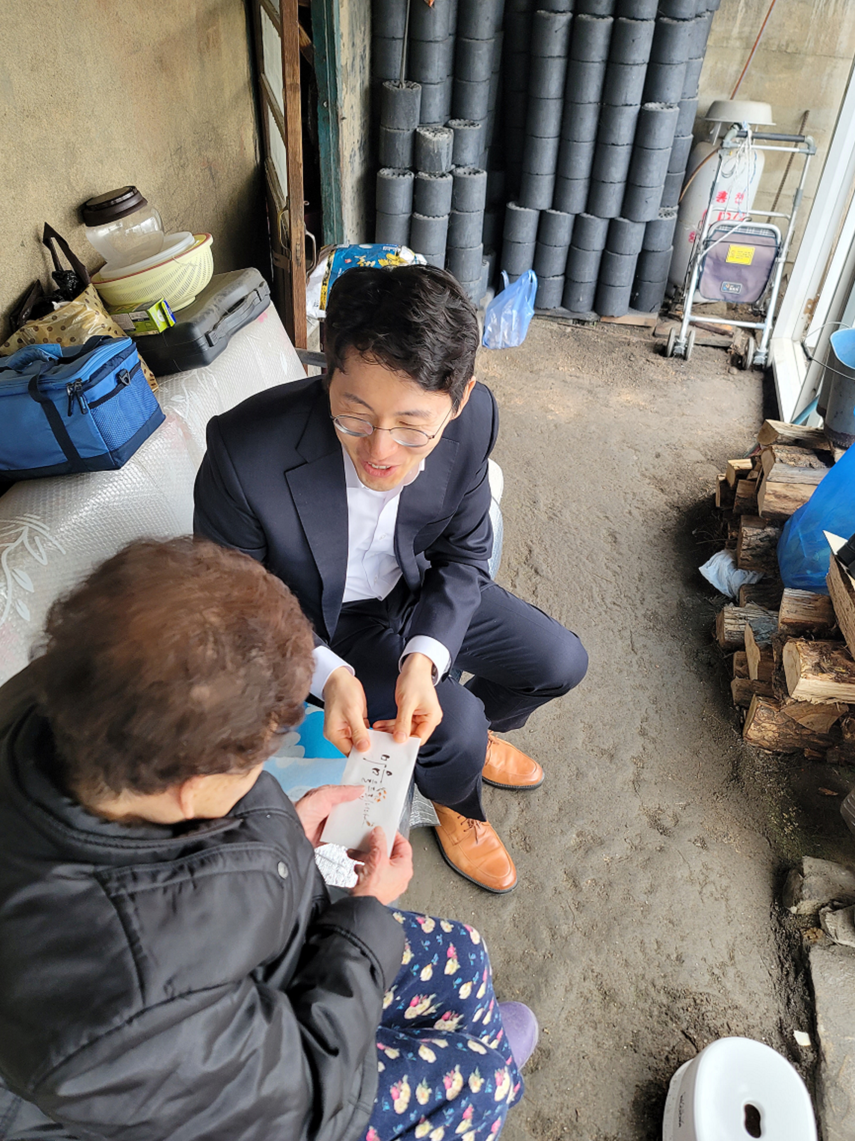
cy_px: 551
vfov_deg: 67.3
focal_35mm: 26
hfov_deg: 53.1
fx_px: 856
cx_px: 422
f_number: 1.8
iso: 250
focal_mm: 7
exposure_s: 1/120
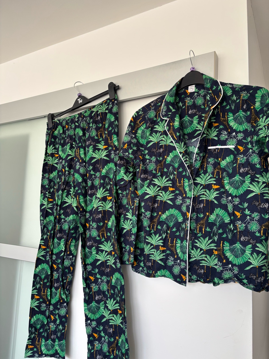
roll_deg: -2.5
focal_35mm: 26
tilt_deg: +7.1
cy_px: 180
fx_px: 269
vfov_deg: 67.3
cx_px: 134
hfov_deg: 53.1
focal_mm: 5.96
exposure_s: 1/145
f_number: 1.6
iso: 40
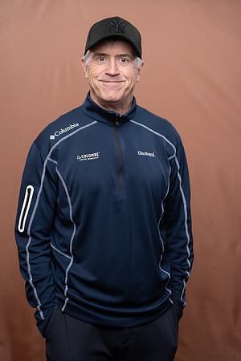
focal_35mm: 72
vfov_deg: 28.1
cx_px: 120
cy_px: 180
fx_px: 723
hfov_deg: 18.9
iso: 320
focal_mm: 72
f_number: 4
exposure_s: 1/160
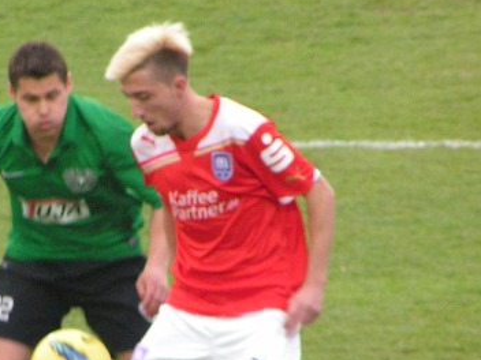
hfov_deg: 2.6
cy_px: 295
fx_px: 10741
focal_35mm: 773
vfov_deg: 1.9
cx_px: 111
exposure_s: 1/200
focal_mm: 52
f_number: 3.5
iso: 200
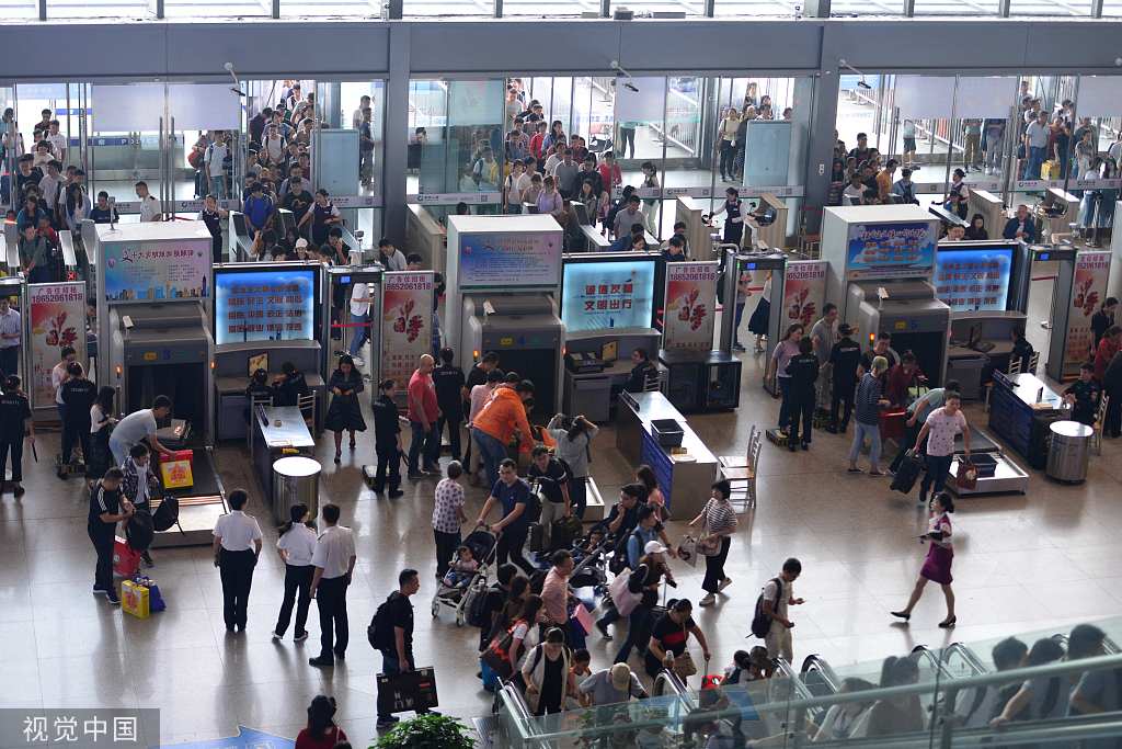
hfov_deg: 28.8
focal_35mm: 70
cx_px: 561
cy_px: 374
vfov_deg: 19.5
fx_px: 2182
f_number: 2.8
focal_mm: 70
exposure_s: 1/60
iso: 400
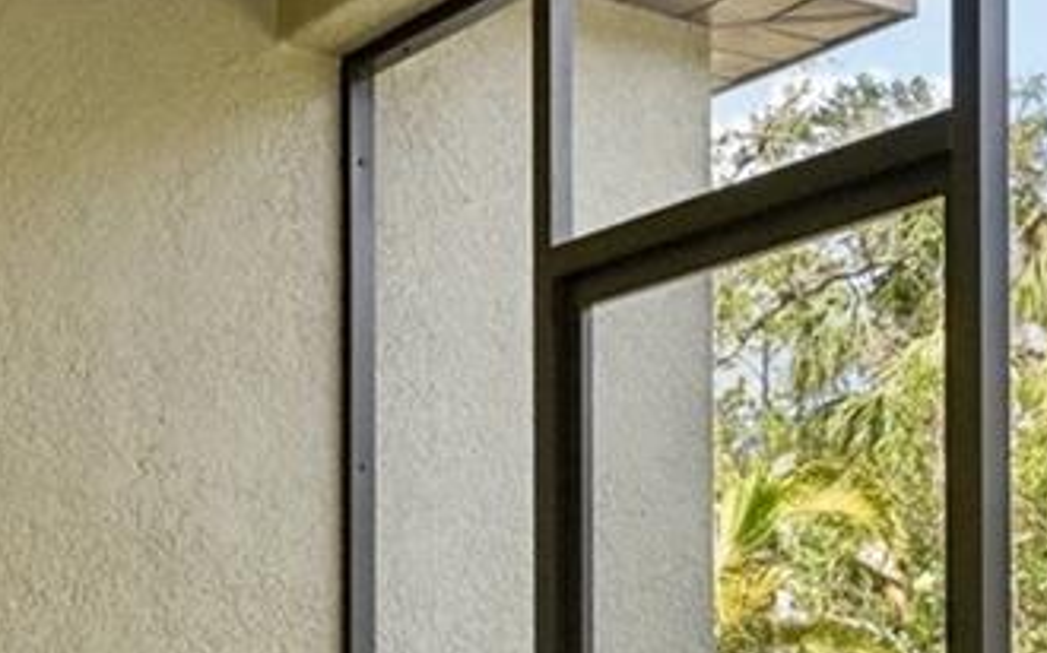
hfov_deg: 26.1
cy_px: 794
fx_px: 2253
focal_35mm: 79
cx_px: 641
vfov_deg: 15.8
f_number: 8
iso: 400
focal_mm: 16
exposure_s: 1/80
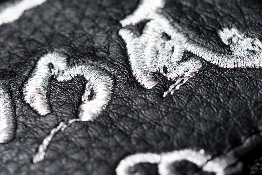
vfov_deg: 6.2
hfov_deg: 9.2
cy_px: 81
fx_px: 1616
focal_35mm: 222
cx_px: 27
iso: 200
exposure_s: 1/125
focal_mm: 90
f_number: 5.6
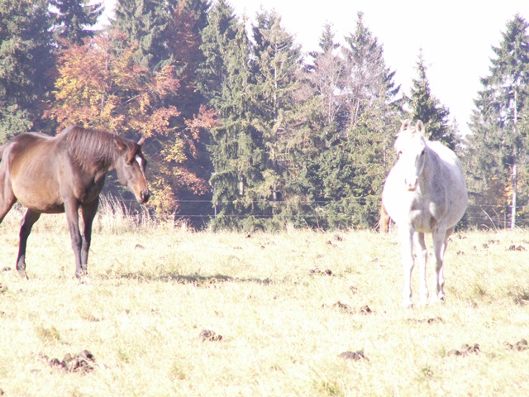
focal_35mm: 420
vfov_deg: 3.5
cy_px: 198
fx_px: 6418
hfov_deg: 4.7
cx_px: 264
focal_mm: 69.45
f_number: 4.5
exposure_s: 1/500
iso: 200
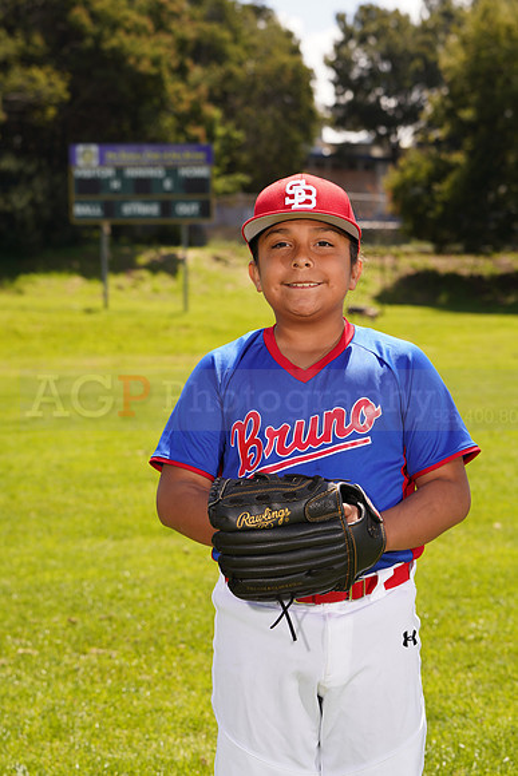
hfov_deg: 13.7
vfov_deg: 20.4
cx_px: 259
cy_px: 388
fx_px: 2157
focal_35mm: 100
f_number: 9
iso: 100
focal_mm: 100
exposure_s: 1/160
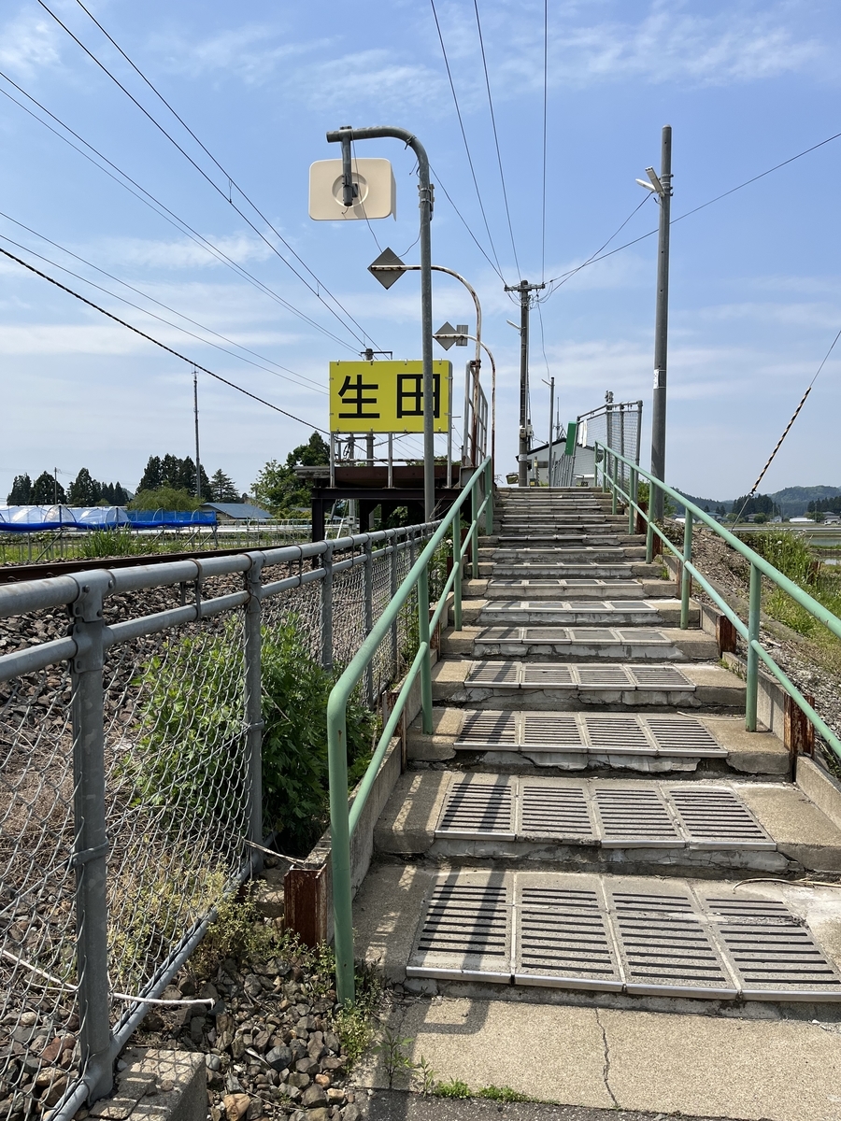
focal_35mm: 26
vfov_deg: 67.3
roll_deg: +0.6
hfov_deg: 53.1
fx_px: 842
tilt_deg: -3.1
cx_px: 420
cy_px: 560
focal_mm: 5.1
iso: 50
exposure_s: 1/5848
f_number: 1.6
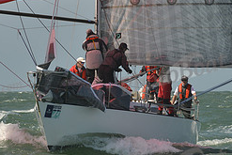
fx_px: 3024
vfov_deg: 2.9
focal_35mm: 469
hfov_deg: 4.4
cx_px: 71
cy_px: 36
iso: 280
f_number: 8
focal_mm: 200
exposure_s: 1/1600
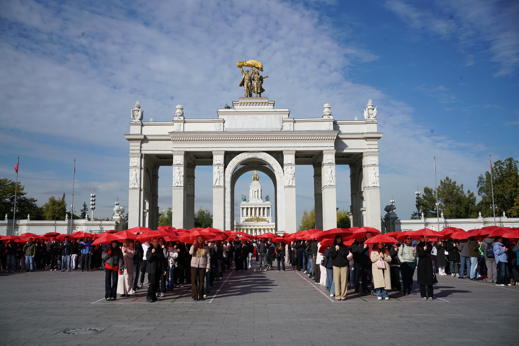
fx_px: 505
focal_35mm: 35
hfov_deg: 54.4
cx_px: 260
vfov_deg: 37.9
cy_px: 173
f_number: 11
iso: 100
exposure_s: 1/250
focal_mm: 35
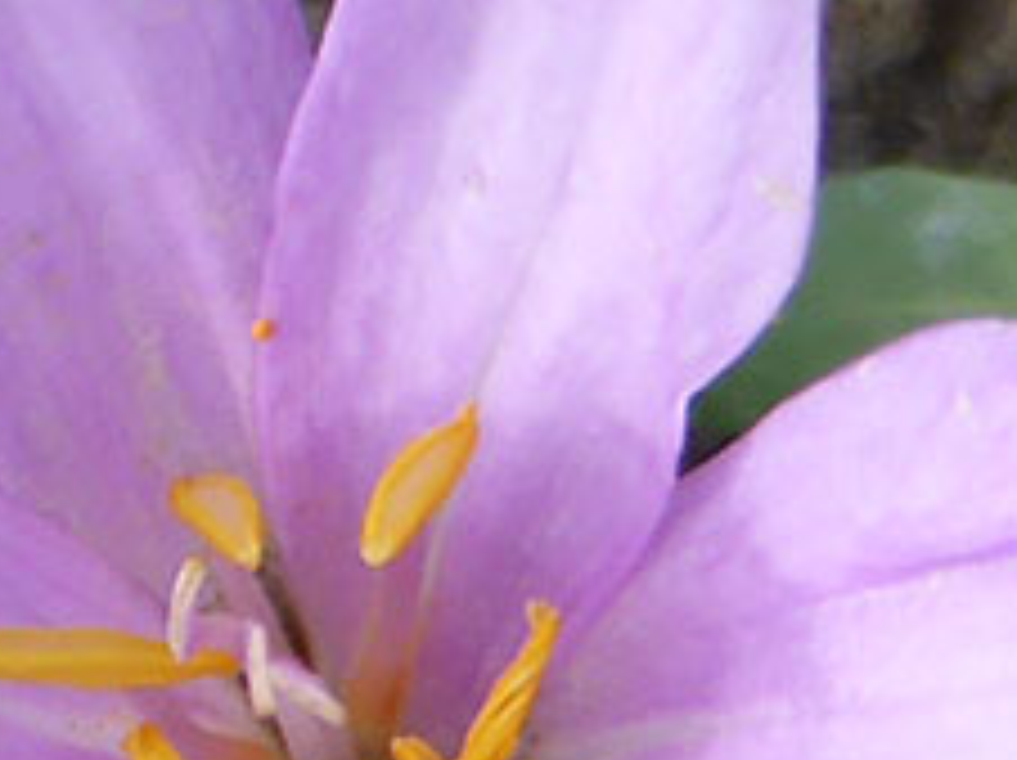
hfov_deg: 22.2
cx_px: 0
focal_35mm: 85
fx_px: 2495
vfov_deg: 17.3
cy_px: 481
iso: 100
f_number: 3.3
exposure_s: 1/500
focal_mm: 4.3
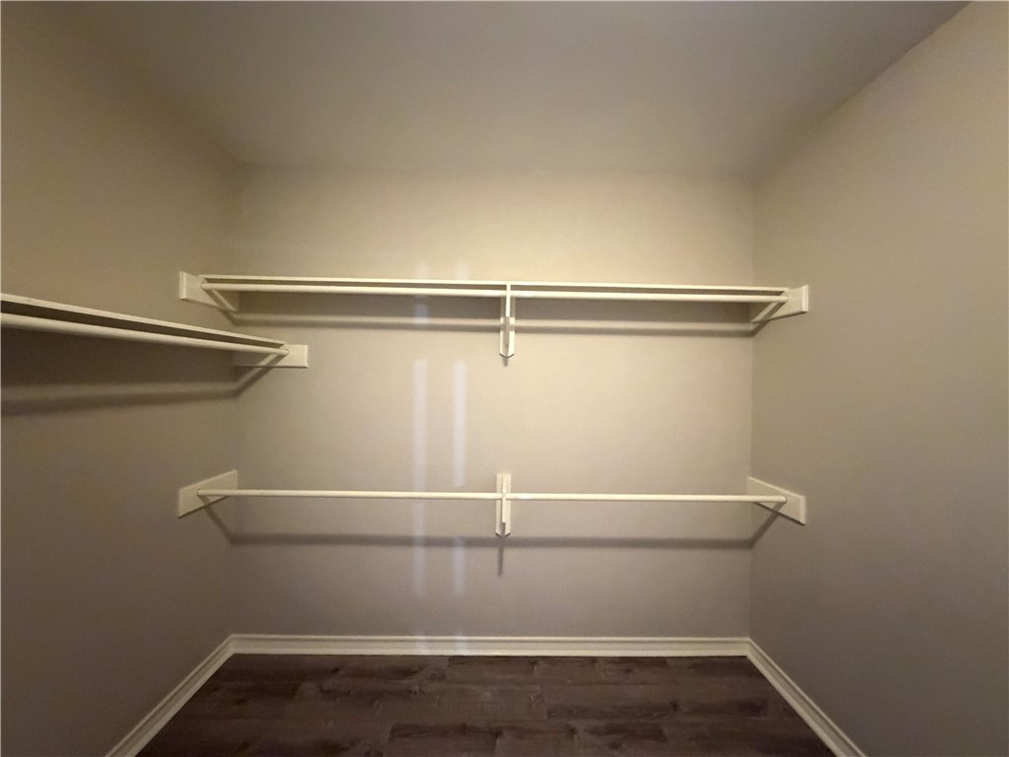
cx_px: 504
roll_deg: -1.1
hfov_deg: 102.1
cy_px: 378
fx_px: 408
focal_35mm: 14
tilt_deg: +2.1
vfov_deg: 85.7
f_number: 2.2
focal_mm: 2.22
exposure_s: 1/60
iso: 1250
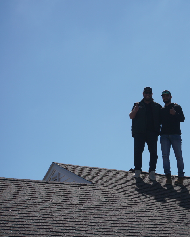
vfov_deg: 21.5
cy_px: 118
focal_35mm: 89
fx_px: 626
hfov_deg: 17.1
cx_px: 163
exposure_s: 1/1250
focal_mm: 42
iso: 100
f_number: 5.6
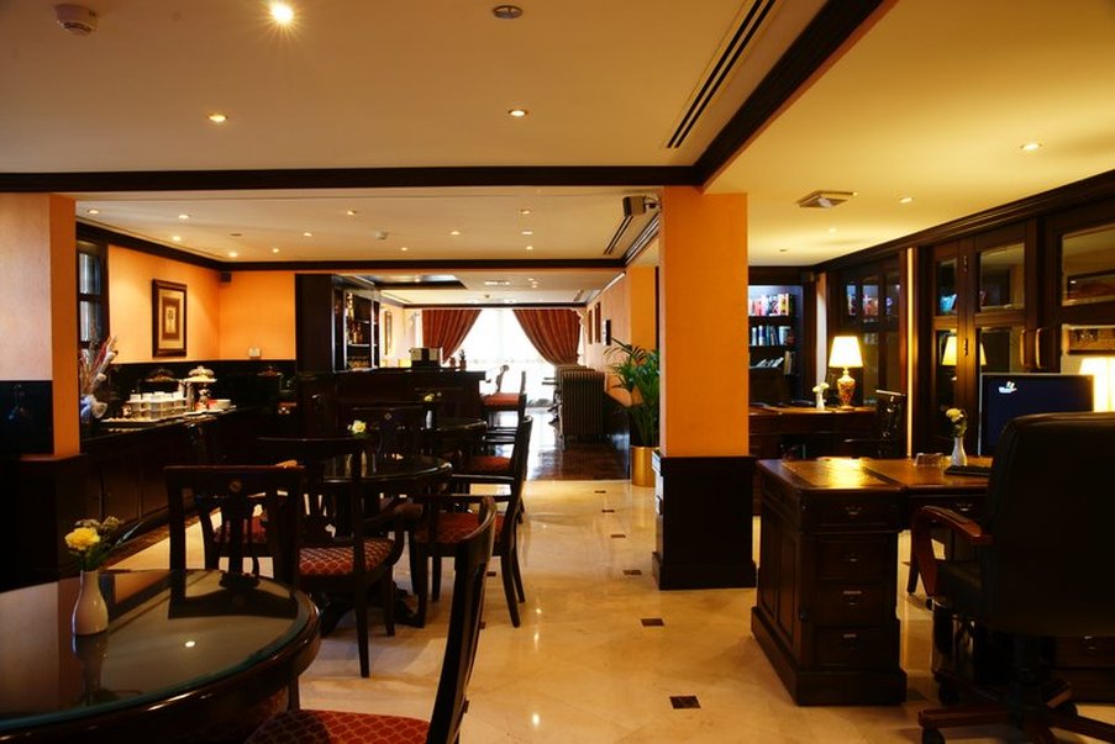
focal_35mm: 24
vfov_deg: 53.2
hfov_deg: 73.7
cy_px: 372
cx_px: 558
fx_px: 744
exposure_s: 2
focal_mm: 24
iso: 200
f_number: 10
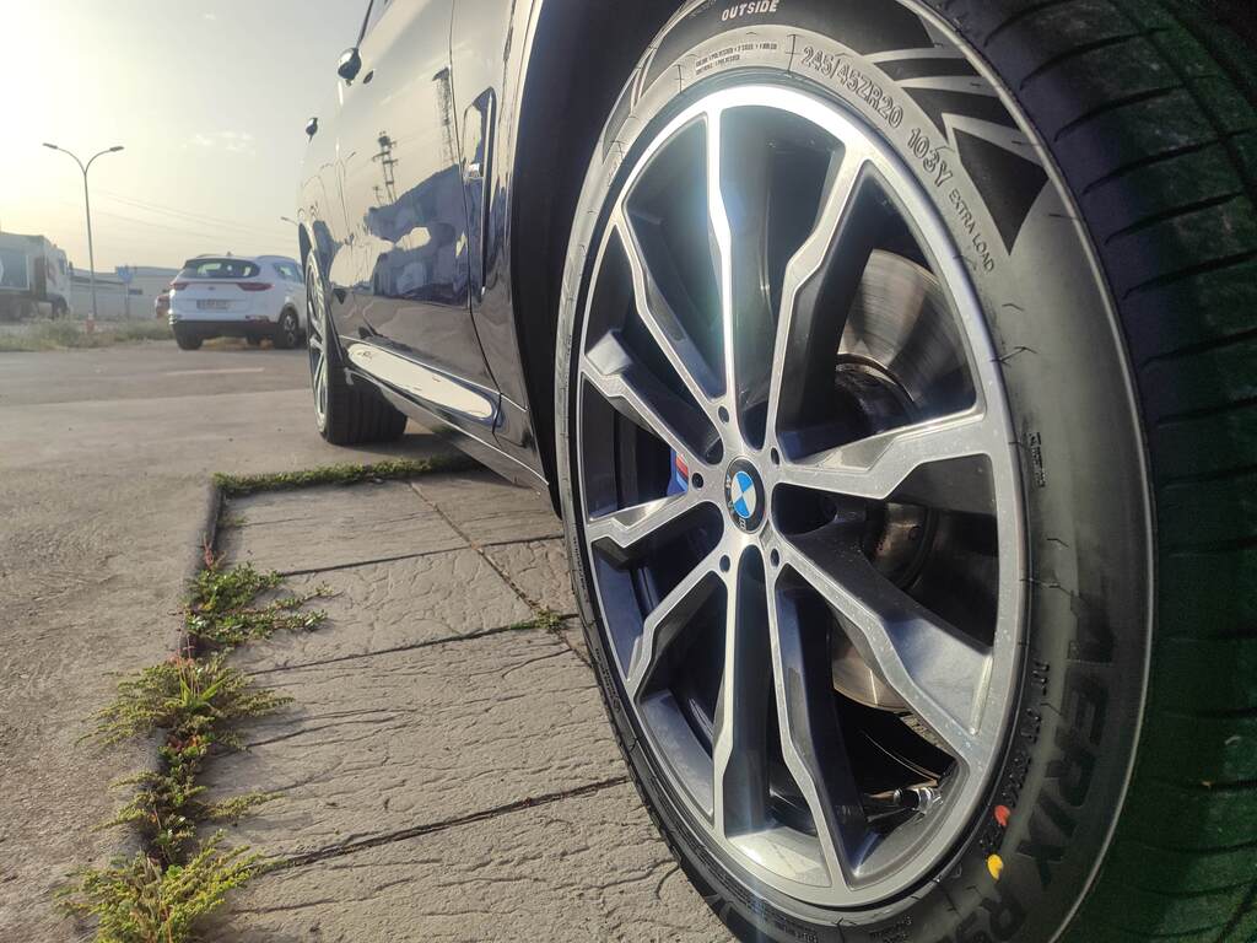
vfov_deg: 54.9
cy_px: 472
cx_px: 628
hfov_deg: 69.4
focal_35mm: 25
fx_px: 908
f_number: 1.89
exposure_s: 1/891
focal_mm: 5.95
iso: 50
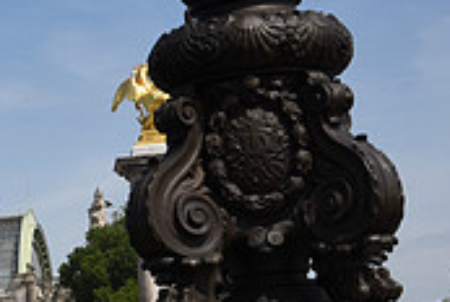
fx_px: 1928
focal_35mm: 154
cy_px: 345
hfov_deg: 13.0
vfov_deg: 8.9
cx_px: -70
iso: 180
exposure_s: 1/200
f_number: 16
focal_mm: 46
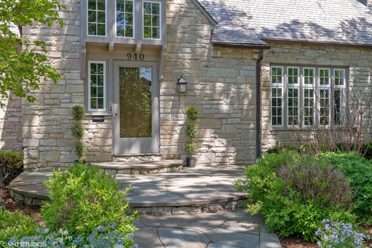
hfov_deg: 50.7
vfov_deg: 35.1
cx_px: 186
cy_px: 124
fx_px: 393
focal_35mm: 38
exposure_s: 1/90
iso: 200
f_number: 9.5
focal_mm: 38
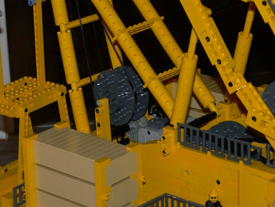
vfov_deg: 11.1
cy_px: 104
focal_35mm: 133
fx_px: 1057
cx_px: 138
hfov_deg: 14.8
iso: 100
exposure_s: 1/30
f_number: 3.2
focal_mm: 17.7
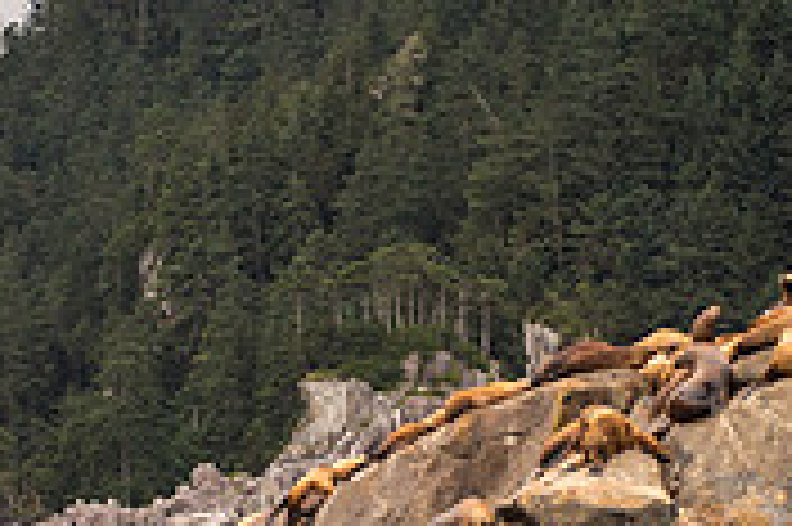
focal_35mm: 251
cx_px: 482
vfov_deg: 5.5
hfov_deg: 8.2
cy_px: 477
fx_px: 5517
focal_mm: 70
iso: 100
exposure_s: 1/800
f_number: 2.8
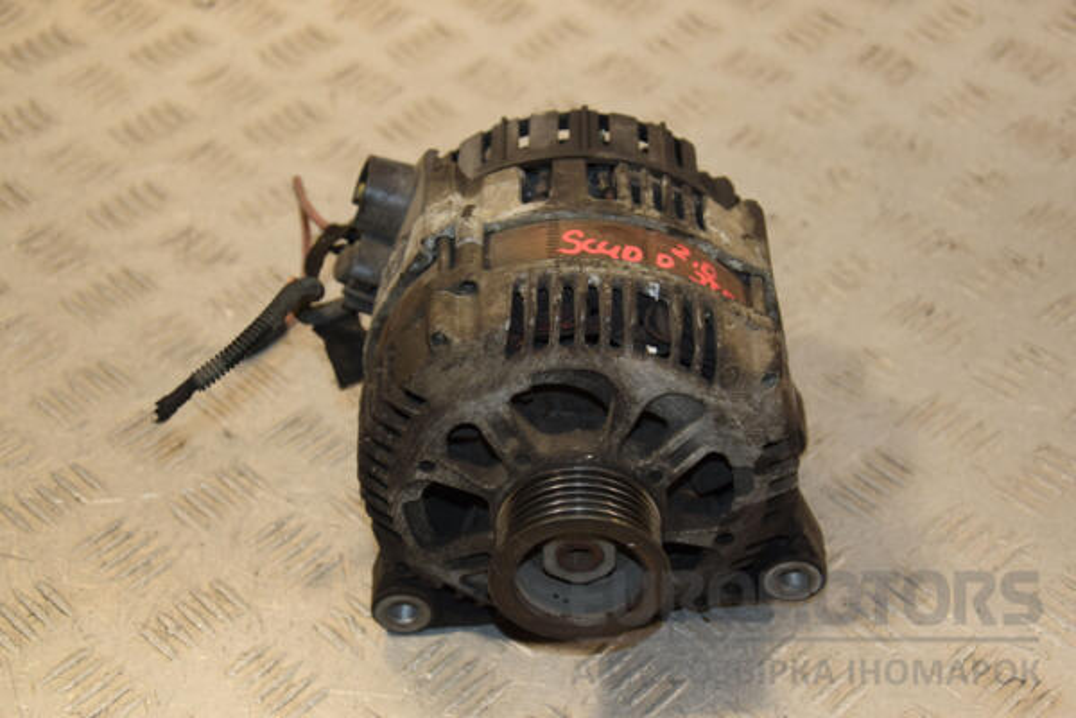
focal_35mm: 72
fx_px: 2152
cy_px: 359
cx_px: 538
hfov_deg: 28.1
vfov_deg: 18.9
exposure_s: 1/160
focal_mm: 48
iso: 800
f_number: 4.8
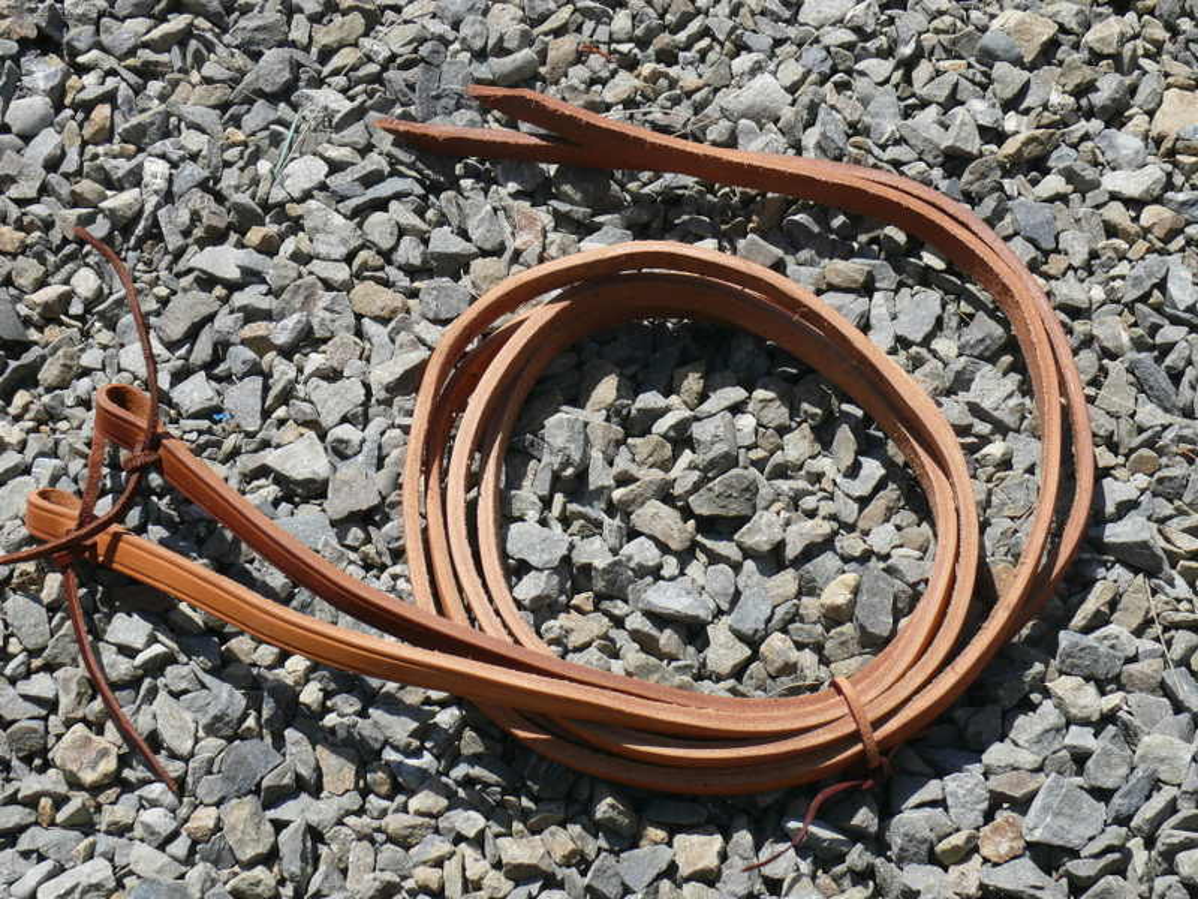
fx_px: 2284
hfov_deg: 29.4
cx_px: 599
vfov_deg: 22.3
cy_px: 450
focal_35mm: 66
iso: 100
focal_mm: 12.9
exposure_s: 1/400
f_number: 5.6
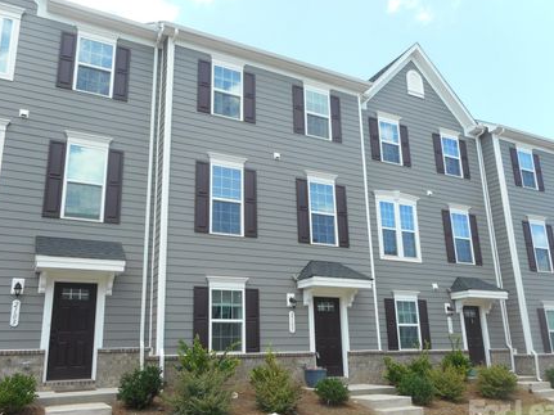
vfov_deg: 48.2
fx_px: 464
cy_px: 220
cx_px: 269
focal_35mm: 29
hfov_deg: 61.7
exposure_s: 1/200
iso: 80
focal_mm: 4.5
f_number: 3.7
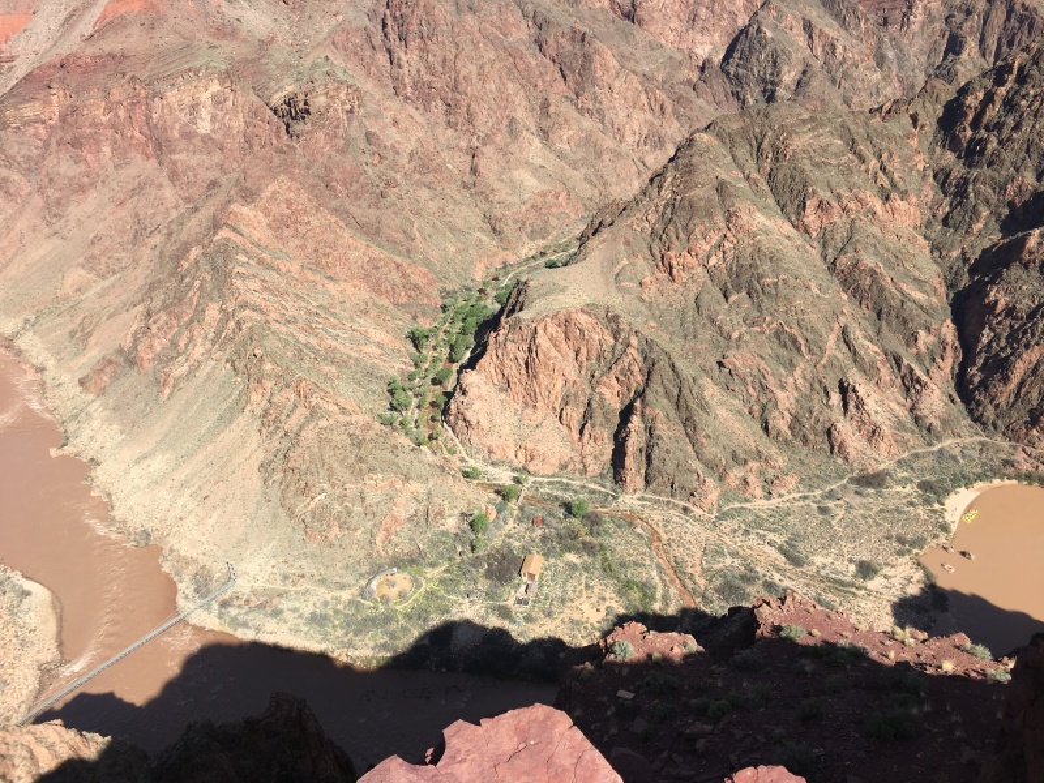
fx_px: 875
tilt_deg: -26.2
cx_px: 522
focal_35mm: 29
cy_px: 392
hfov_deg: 61.7
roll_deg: +3.3
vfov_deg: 48.2
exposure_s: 1/1241
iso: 25
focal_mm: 4.15
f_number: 2.2
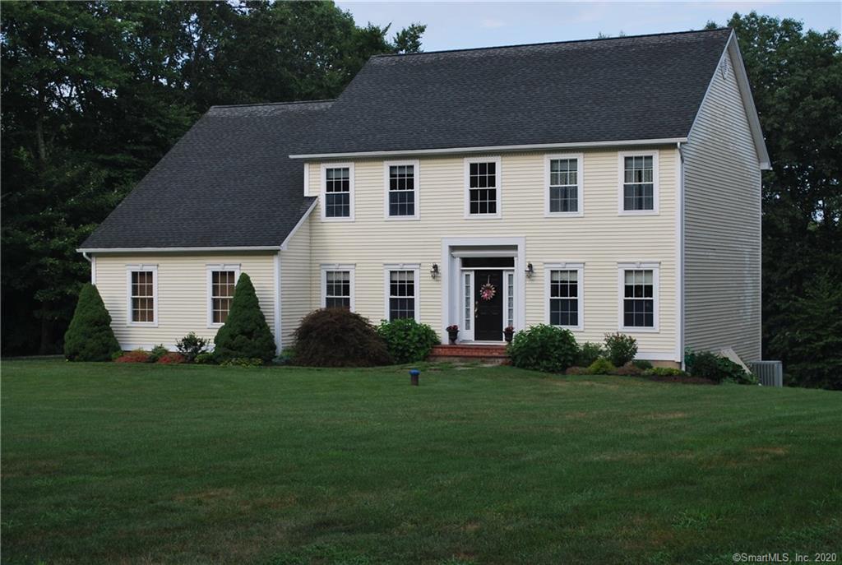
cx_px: 421
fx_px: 1336
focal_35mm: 57
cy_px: 282
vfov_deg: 23.9
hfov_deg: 35.0
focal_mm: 38
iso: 100
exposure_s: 1/200
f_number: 7.1
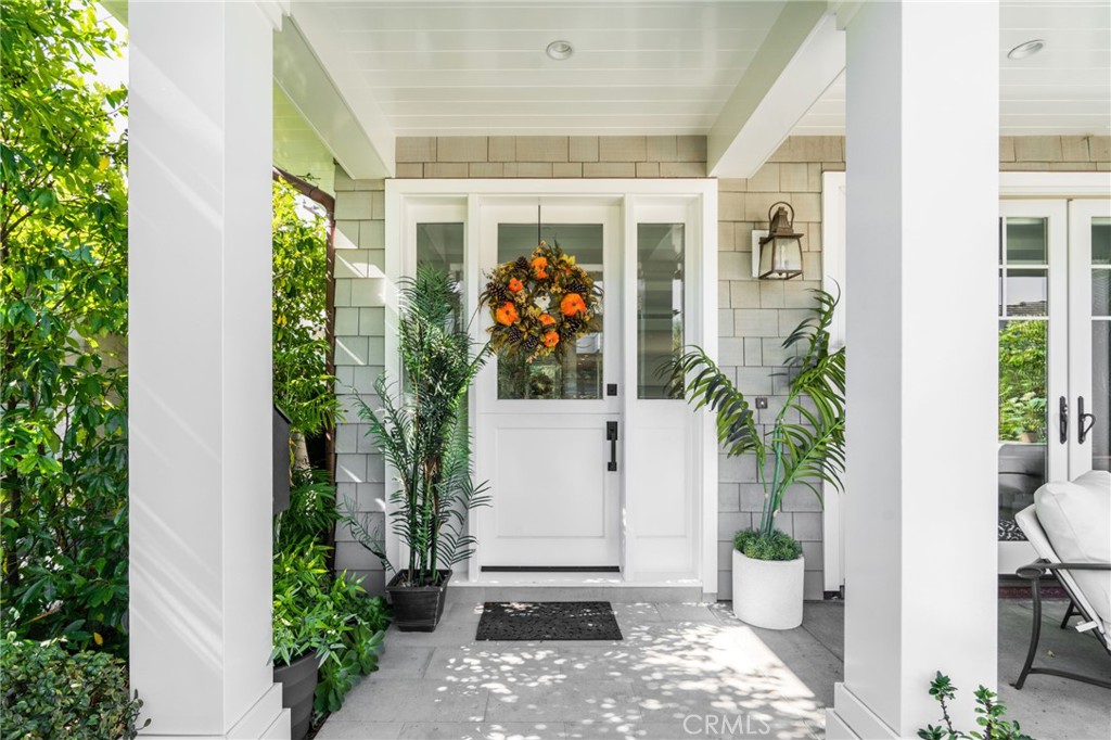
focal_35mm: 16
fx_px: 494
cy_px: 370
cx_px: 556
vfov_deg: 73.7
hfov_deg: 96.8
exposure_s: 1/500
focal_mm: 16
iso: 320
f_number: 8
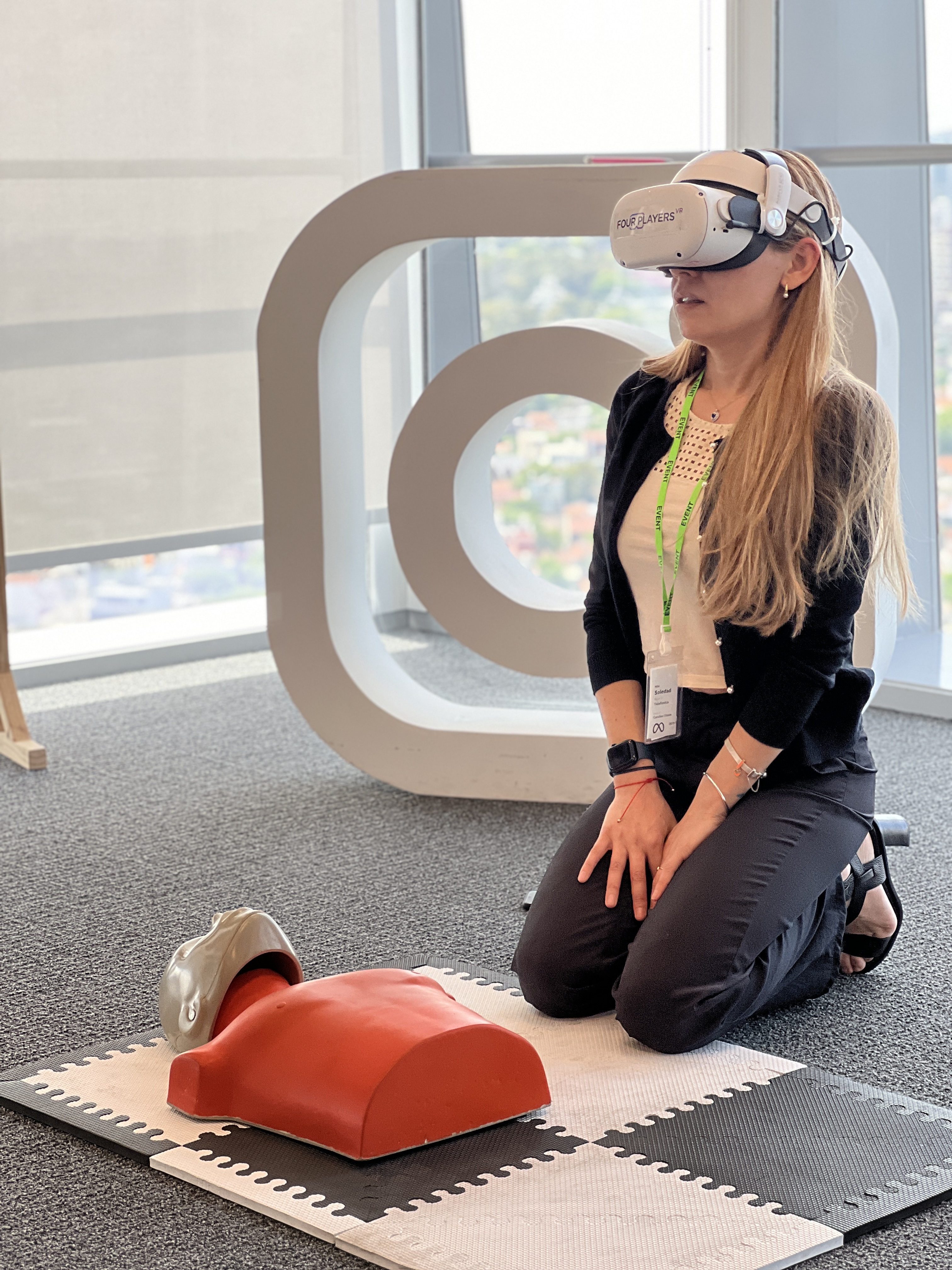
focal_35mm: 77
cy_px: 635
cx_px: 476
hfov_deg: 19.1
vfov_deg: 25.3
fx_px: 2824
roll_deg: +0.8
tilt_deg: -8.5
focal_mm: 9
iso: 80
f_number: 2.8
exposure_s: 1/121
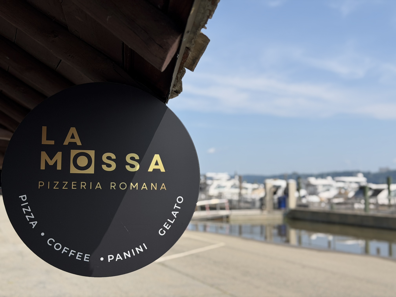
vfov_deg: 30.3
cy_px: 148
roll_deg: +0.0
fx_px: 549
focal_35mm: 48
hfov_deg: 39.7
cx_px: 198
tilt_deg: +3.3
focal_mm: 6.76
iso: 64
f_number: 1.78
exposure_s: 1/5208
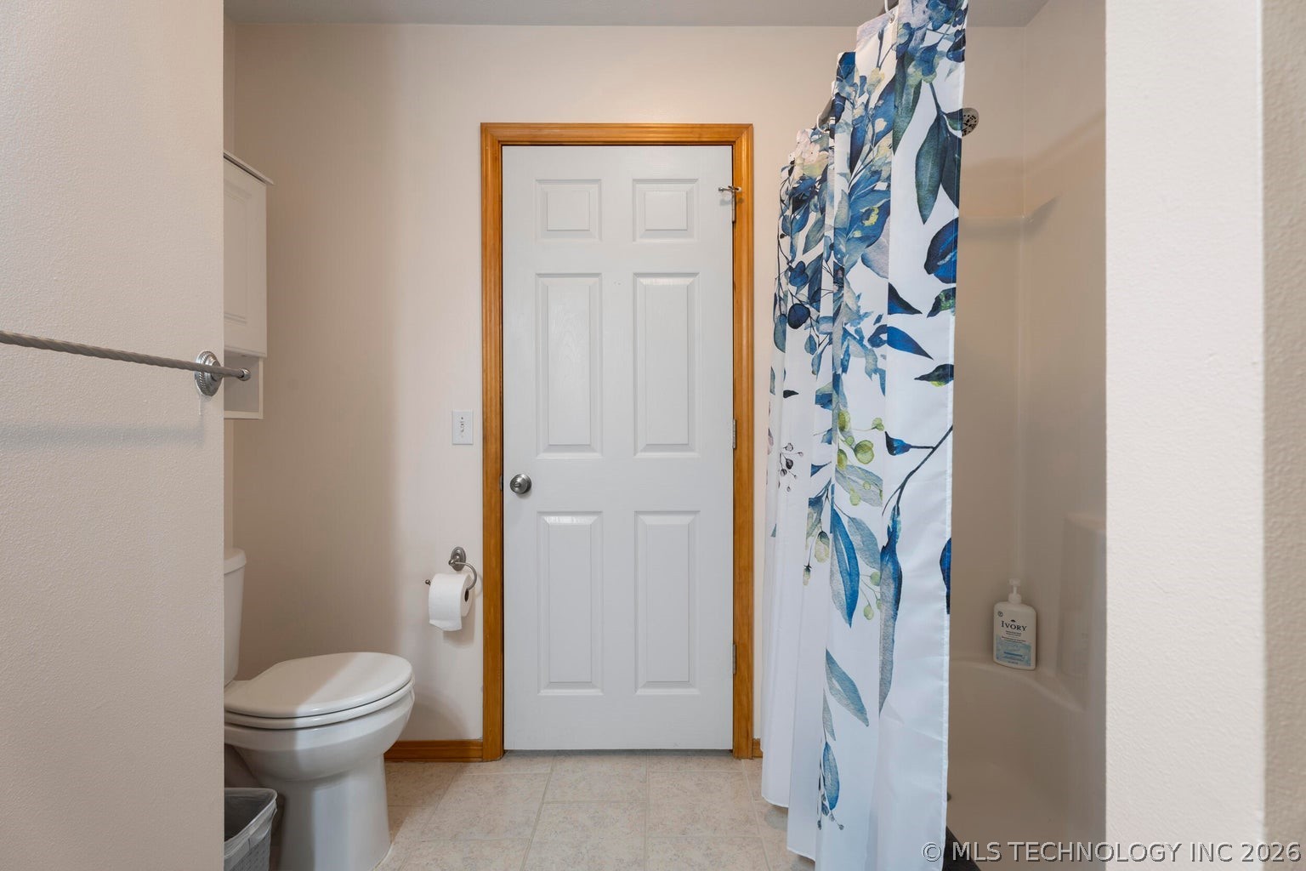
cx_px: 653
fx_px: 609
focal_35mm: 17
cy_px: 436
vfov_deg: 71.1
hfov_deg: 94.0
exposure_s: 1/2
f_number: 9
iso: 200
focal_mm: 16.8
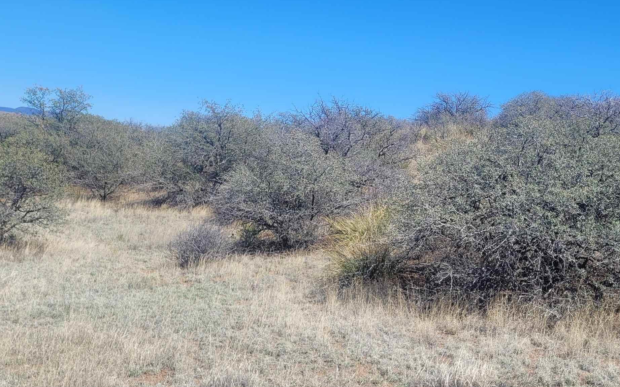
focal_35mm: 46
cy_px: 154
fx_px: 777
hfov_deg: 42.7
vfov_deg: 27.9
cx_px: 431
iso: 40
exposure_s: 1/2259
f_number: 1.8
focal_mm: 5.4
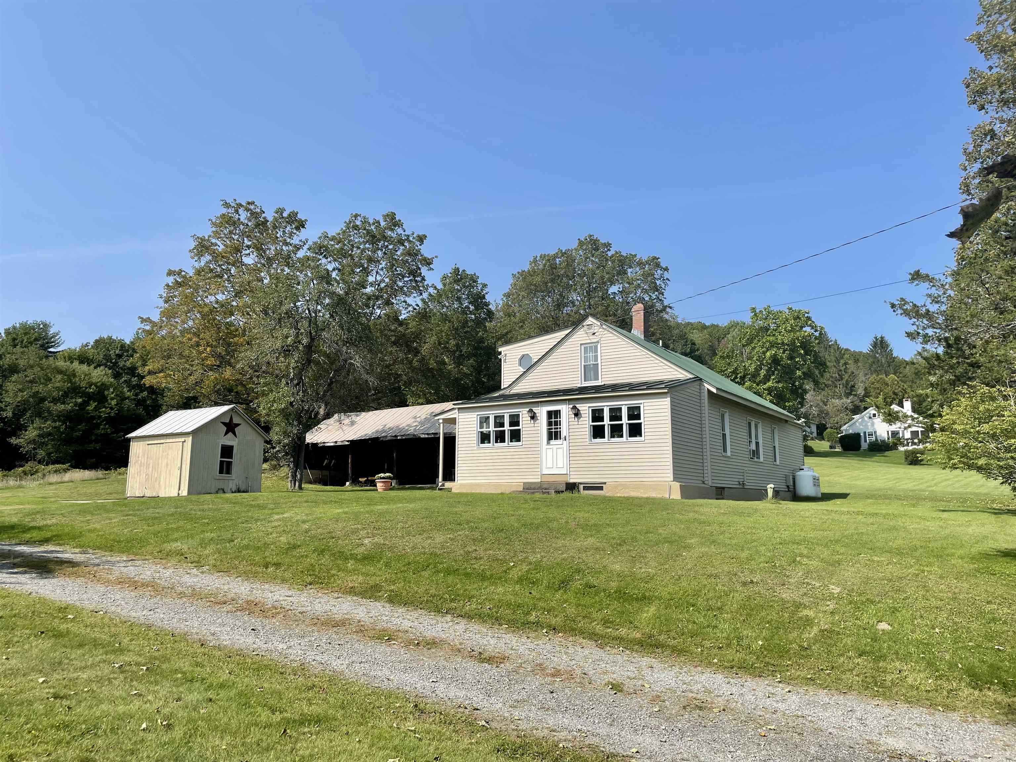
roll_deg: -0.8
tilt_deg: +9.1
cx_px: 508
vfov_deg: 53.1
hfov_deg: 67.3
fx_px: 763
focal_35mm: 26
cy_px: 381
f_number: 1.6
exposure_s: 1/3610
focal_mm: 4.2
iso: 32
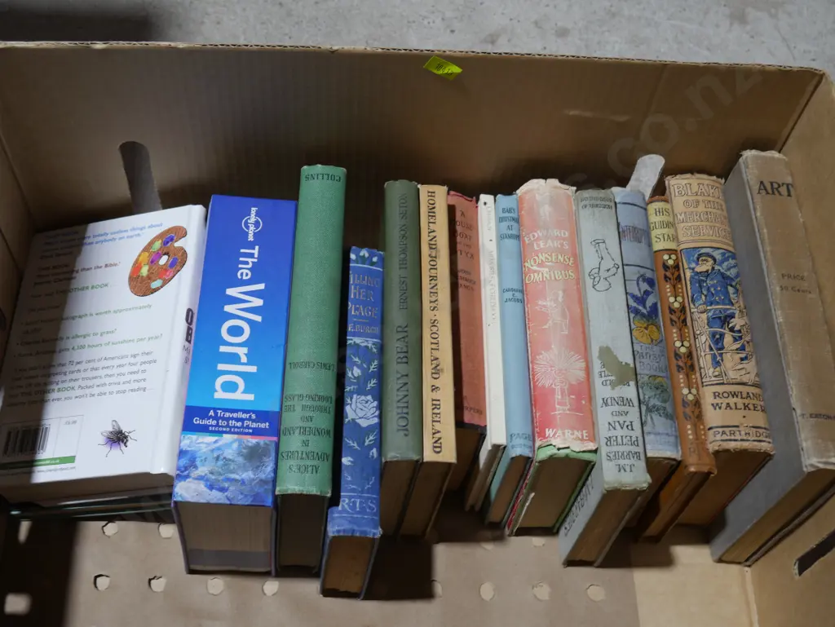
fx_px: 1110
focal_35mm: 46
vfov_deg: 31.5
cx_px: 418
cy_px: 314
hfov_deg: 41.2
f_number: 5.1
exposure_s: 1/60
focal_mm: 23
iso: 320
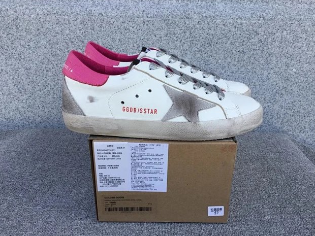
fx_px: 291
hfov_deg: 56.8
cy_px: 121
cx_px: 162
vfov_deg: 44.2
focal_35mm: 32
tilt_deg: -21.0
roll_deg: -1.2
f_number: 2.4
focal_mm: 3.3
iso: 25
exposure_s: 1/452
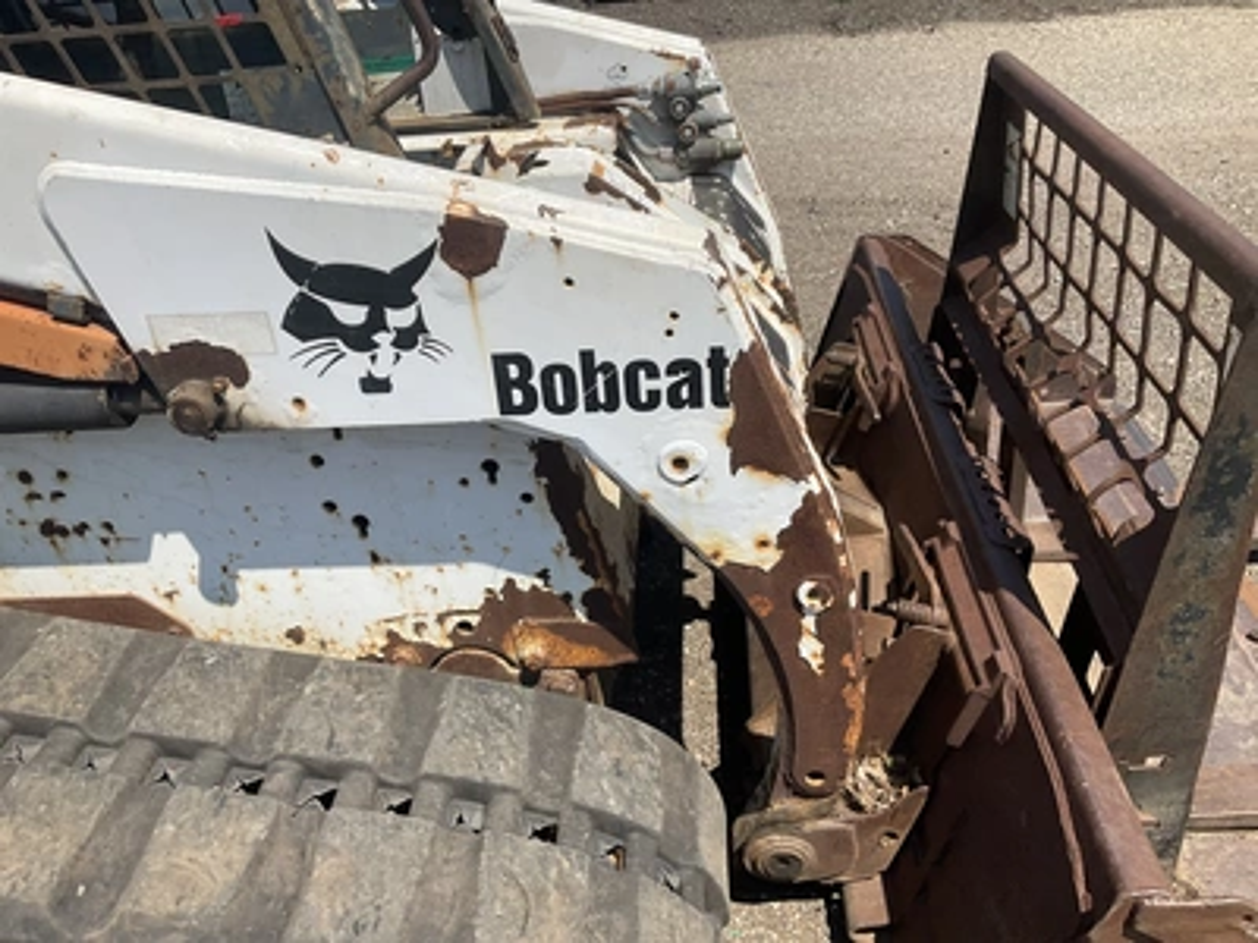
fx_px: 1054
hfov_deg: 61.7
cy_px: 472
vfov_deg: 48.2
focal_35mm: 29
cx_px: 629
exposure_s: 1/2227
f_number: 1.8
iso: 25
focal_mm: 3
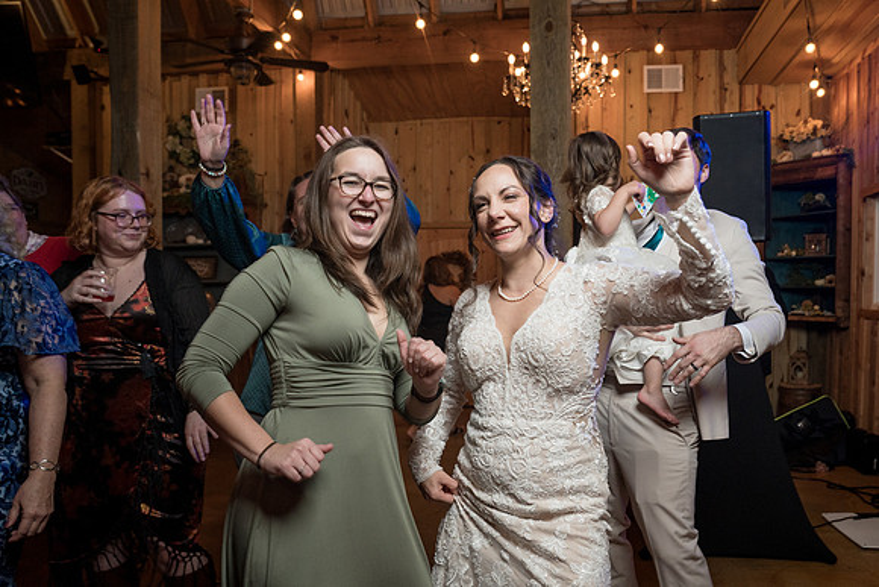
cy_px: 328
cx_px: 491
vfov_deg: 48.1
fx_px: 655
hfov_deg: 67.5
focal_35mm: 27
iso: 2000
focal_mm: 24
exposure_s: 1/100
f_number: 4
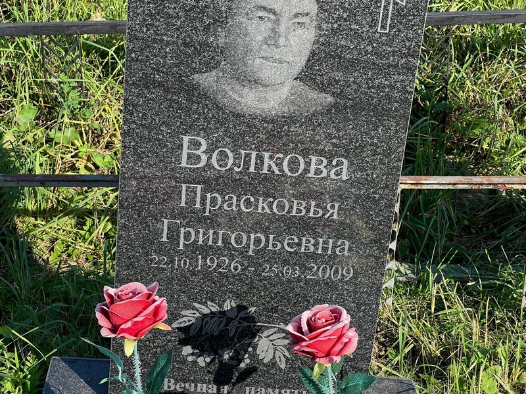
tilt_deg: -27.1
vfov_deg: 19.1
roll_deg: +0.2
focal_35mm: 77
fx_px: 1170
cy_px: 197
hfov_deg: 25.3
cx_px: 263
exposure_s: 1/305
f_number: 2.8
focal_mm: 9
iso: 32
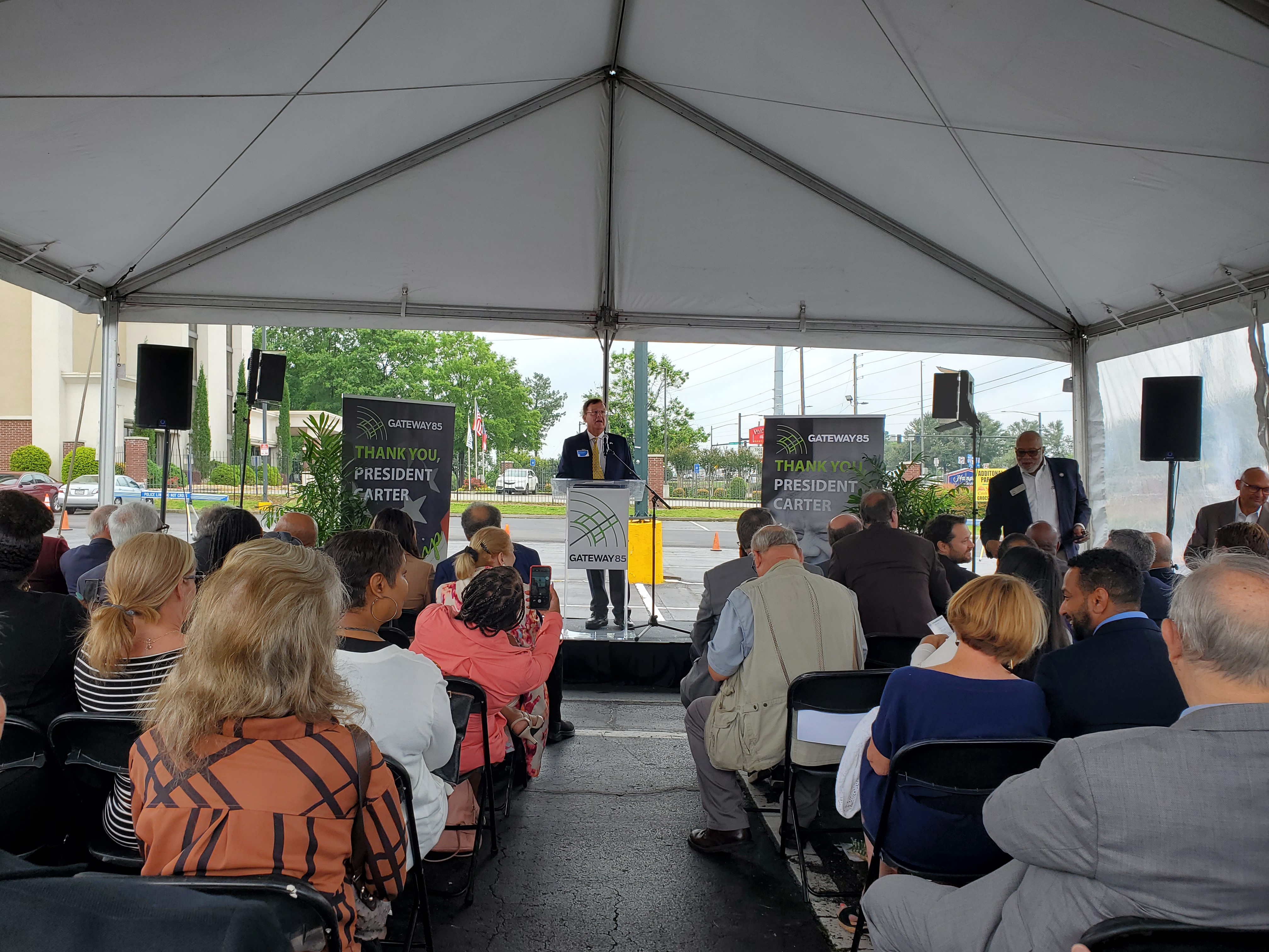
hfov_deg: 67.3
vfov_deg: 53.1
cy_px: 476
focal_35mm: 26
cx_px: 634
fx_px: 953
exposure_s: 1/274
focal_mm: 4.3
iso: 50
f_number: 2.4
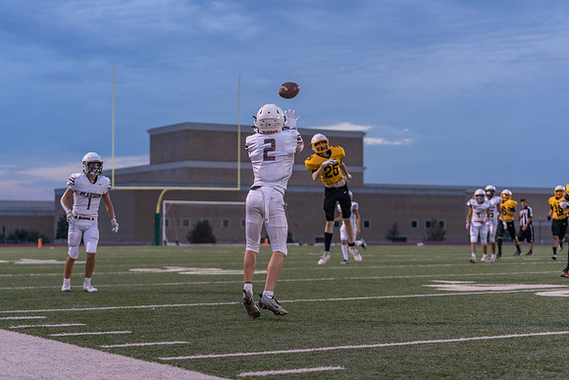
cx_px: 284
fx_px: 1138
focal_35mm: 72
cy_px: 190
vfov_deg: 18.9
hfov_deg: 28.1
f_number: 2.8
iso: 2000
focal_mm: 72
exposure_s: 1/1250
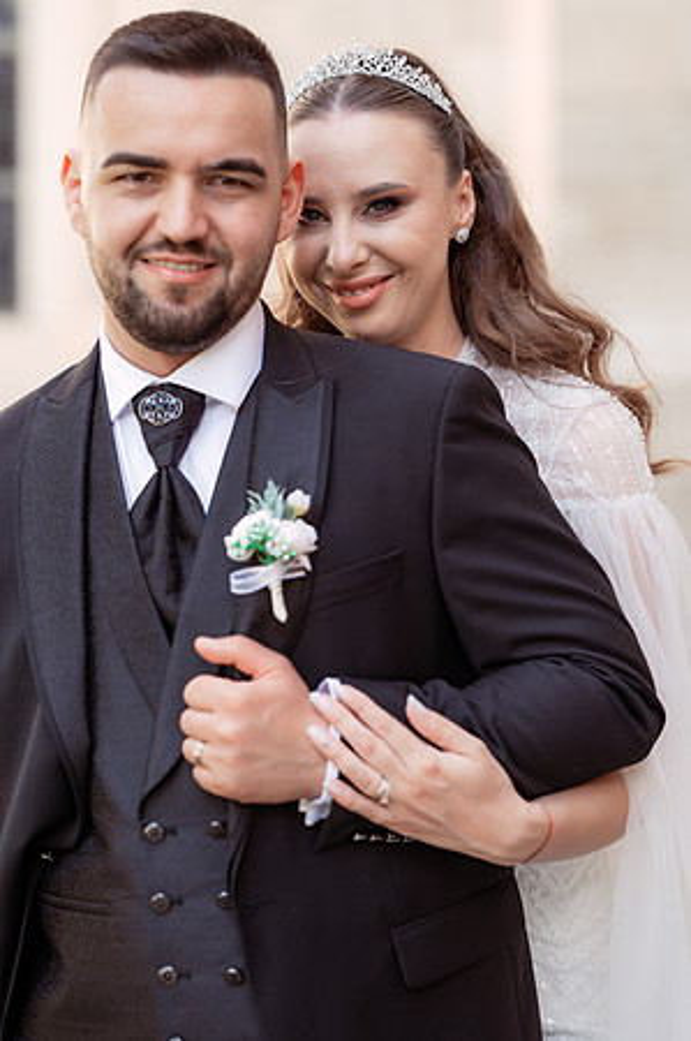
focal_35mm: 85
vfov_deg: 23.9
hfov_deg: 16.0
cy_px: 520
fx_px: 2453
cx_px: 346
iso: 200
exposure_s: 1/320
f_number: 2.5
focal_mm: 85
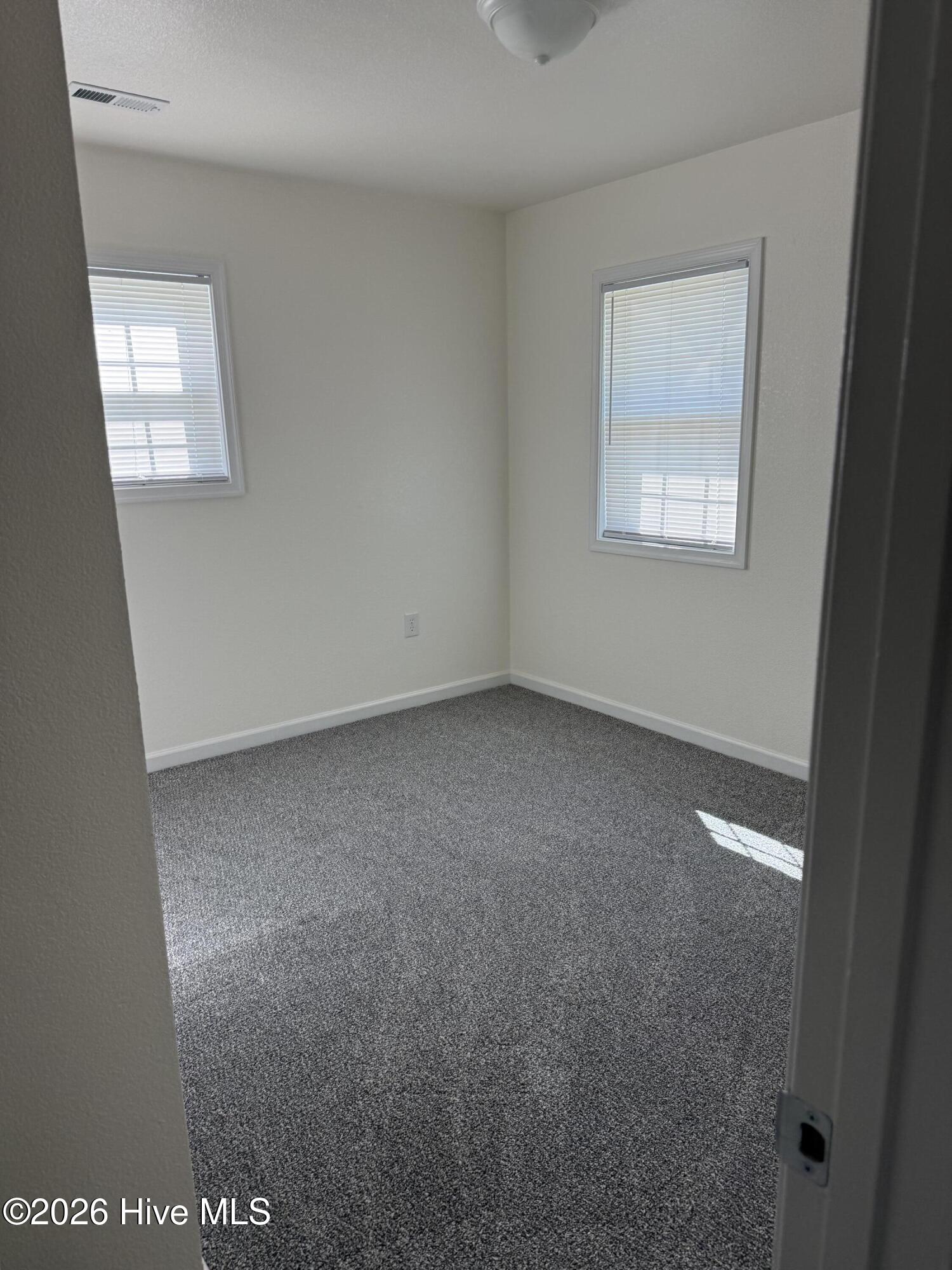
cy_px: 635
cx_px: 476
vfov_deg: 71.6
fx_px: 880
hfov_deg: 56.8
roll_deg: +1.8
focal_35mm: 24
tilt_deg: -12.3
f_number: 1.78
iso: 80
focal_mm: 6.76
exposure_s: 1/120
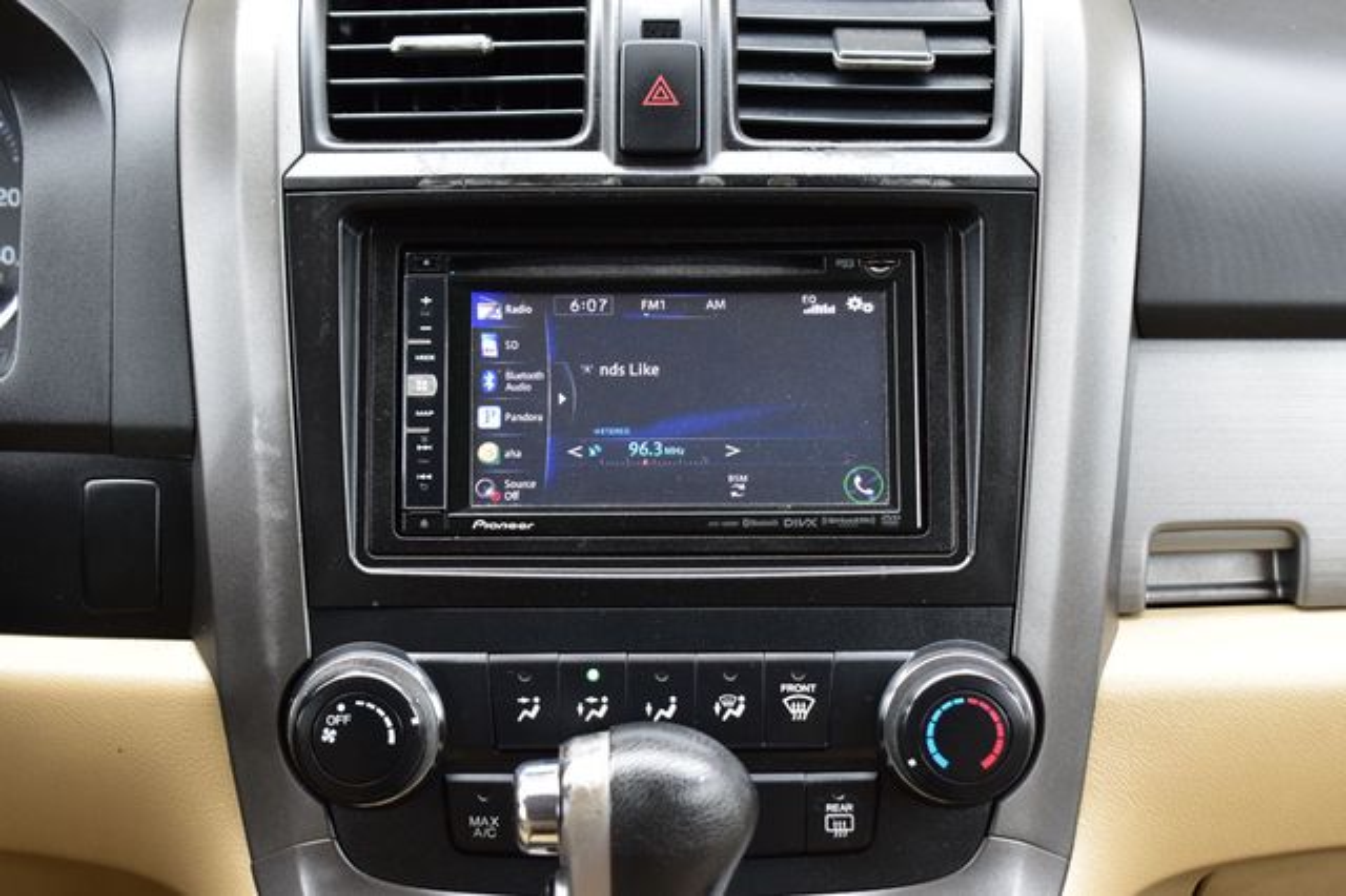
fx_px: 2242
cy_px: 448
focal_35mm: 60
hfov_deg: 33.4
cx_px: 673
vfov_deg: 22.6
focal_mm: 40
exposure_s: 1/25
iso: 400
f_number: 7.1
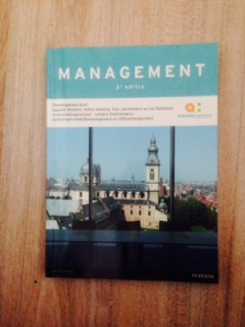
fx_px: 311
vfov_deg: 55.4
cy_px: 164
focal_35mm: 33
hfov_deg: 42.9
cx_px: 122
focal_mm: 4.12
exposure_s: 1/17
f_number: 2.4
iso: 400
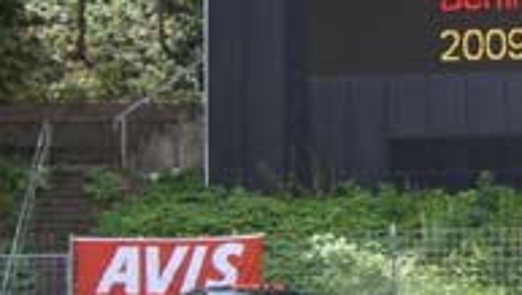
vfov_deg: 11.4
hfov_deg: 19.3
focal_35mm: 107
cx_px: 538
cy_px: 156
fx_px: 1482
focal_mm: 6.2
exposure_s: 1/200
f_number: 4.3
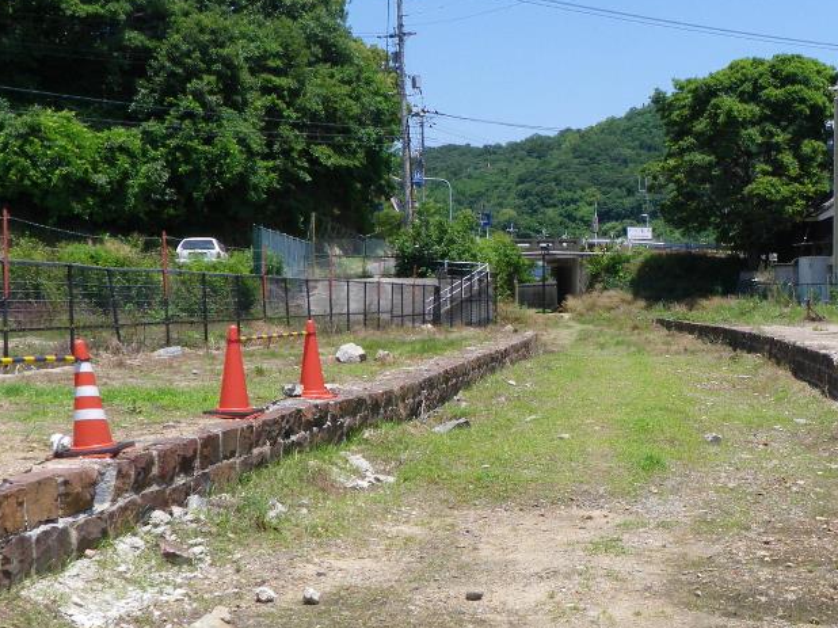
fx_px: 1404
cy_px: 374
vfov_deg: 25.2
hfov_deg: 32.4
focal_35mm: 58
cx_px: 666
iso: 64
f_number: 6.3
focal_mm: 6.2
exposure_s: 1/200
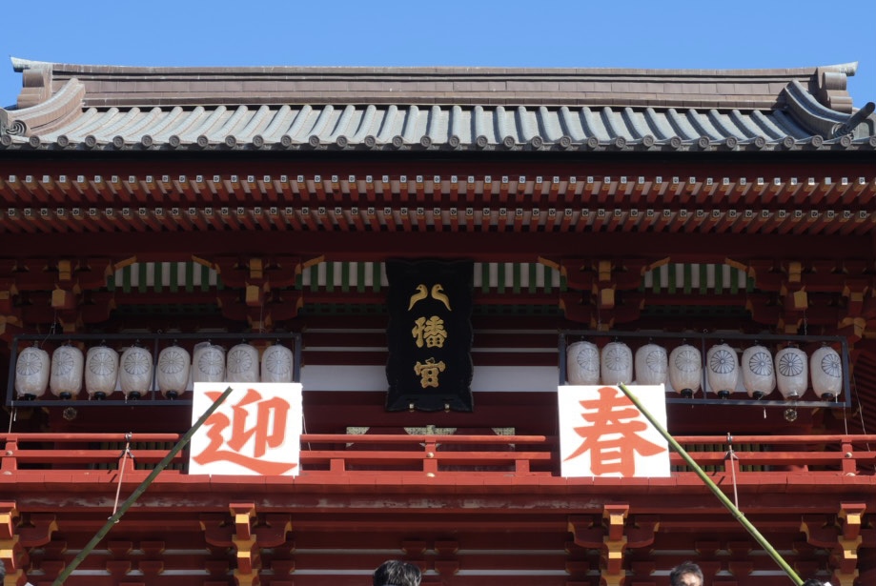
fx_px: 1169
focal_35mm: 48
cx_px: 438
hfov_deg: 41.1
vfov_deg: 28.1
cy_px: 293
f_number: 10
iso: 100
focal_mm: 32
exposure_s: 1/80
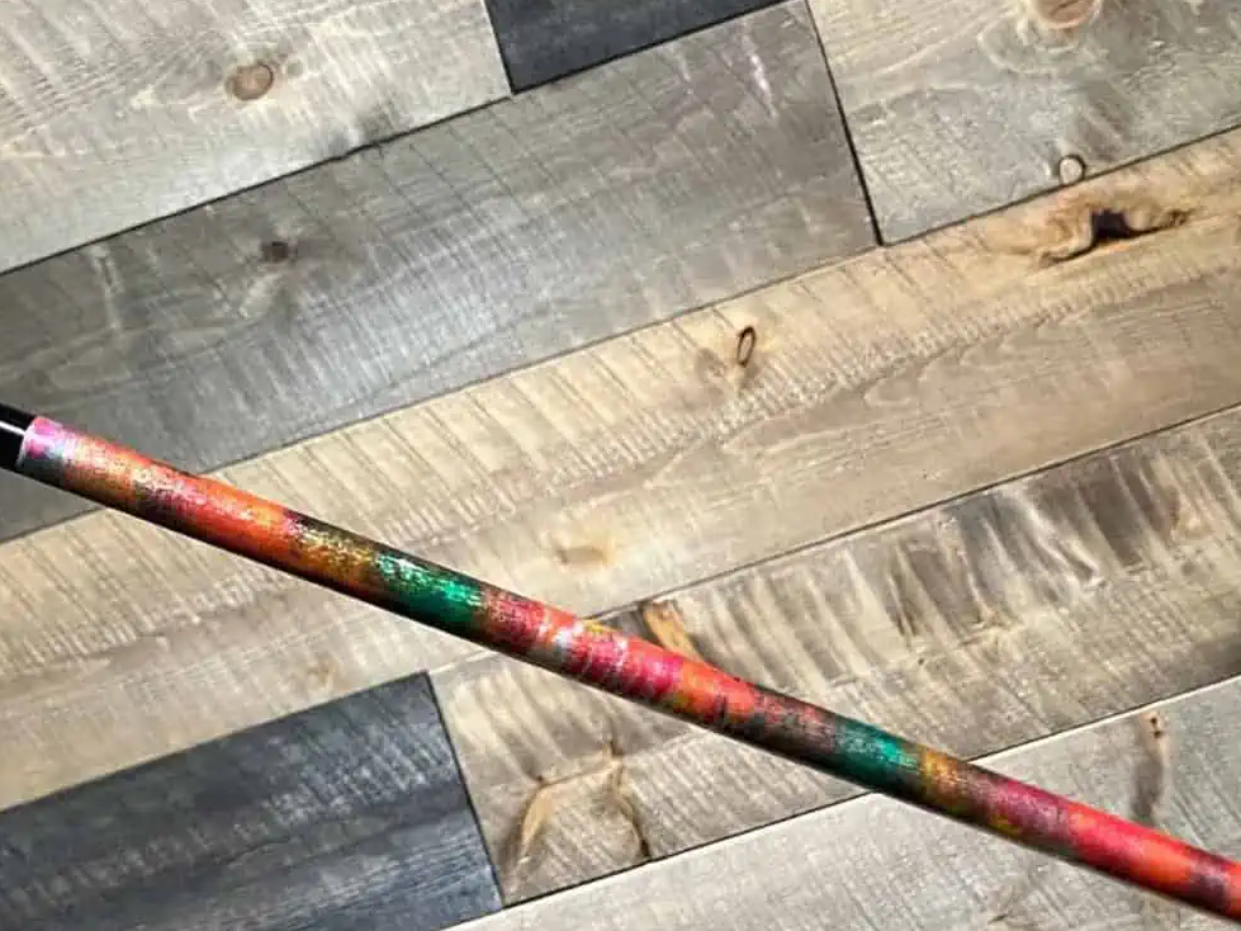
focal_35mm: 51
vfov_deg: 28.5
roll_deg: +19.1
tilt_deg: -4.2
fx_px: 1828
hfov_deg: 35.2
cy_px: 358
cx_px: 115
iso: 250
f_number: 1.5
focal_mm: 5.7
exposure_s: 1/60
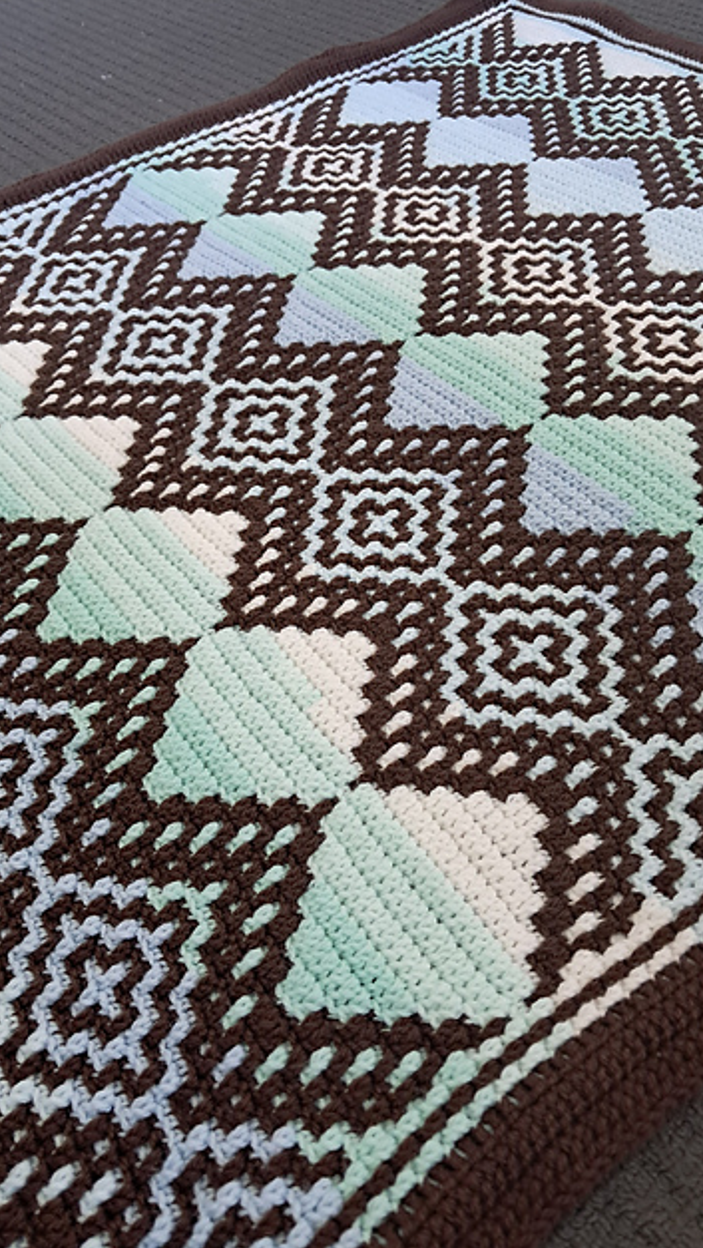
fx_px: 994
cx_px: 361
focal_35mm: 30
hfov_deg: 39.0
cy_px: 631
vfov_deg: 64.3
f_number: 1.8
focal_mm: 4
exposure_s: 1/50
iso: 500
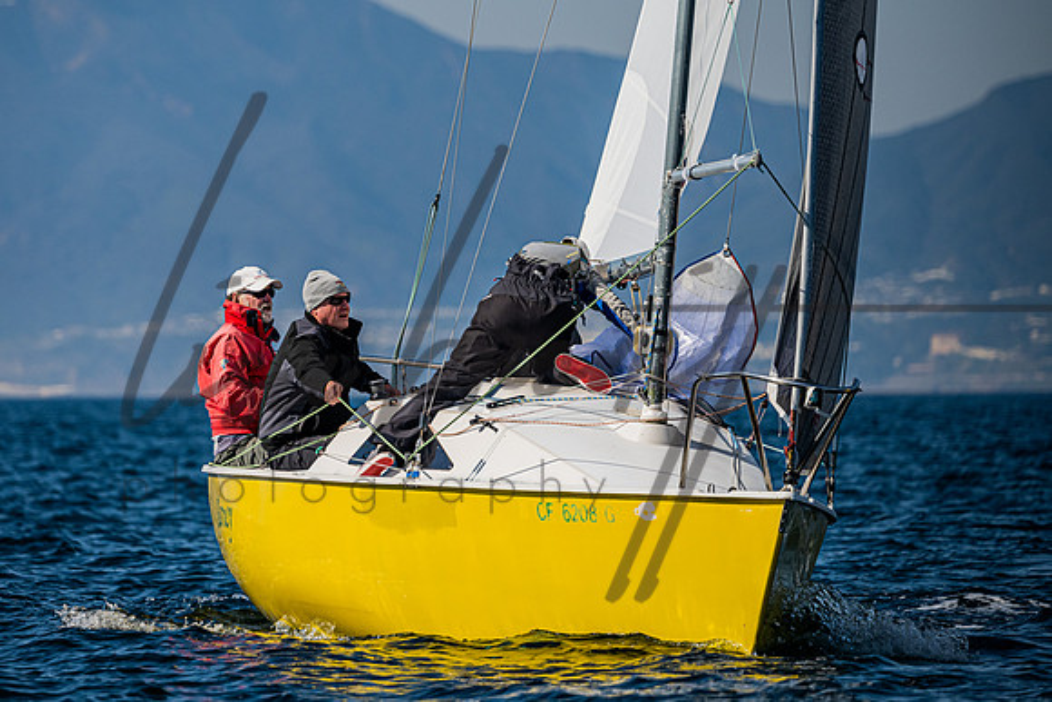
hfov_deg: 5.8
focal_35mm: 358
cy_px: 236
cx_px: 354
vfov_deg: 3.8
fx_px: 10470
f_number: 5.3
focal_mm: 270
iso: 400
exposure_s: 1/5000
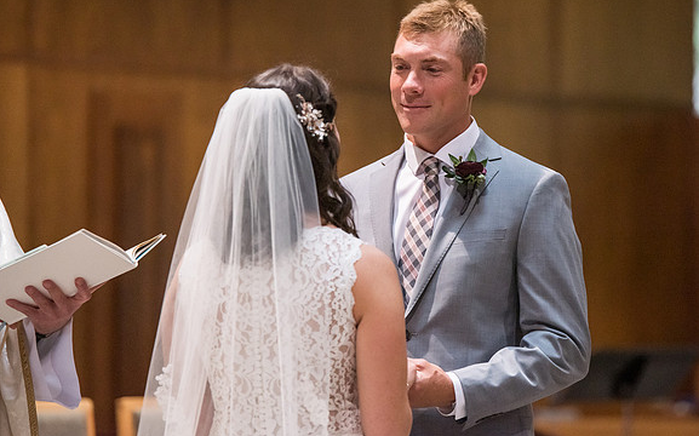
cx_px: 407
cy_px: 172
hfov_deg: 8.8
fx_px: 4551
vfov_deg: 5.5
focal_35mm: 239
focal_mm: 200
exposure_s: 1/320
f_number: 3.5
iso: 2500
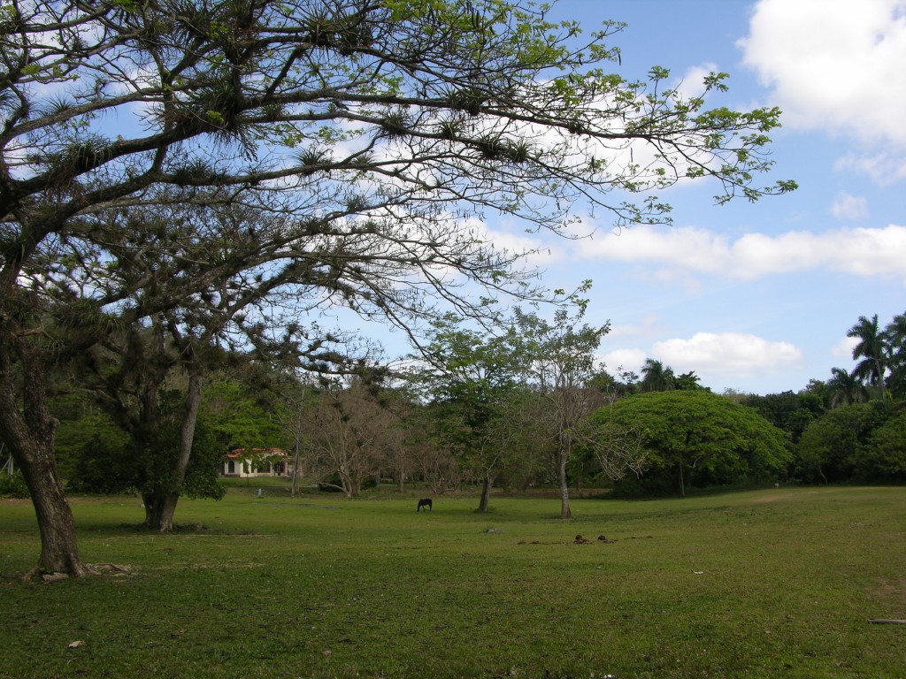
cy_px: 340
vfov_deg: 40.7
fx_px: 916
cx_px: 453
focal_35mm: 35
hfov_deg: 52.6
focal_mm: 8.9
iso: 50
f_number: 5.6
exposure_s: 1/190
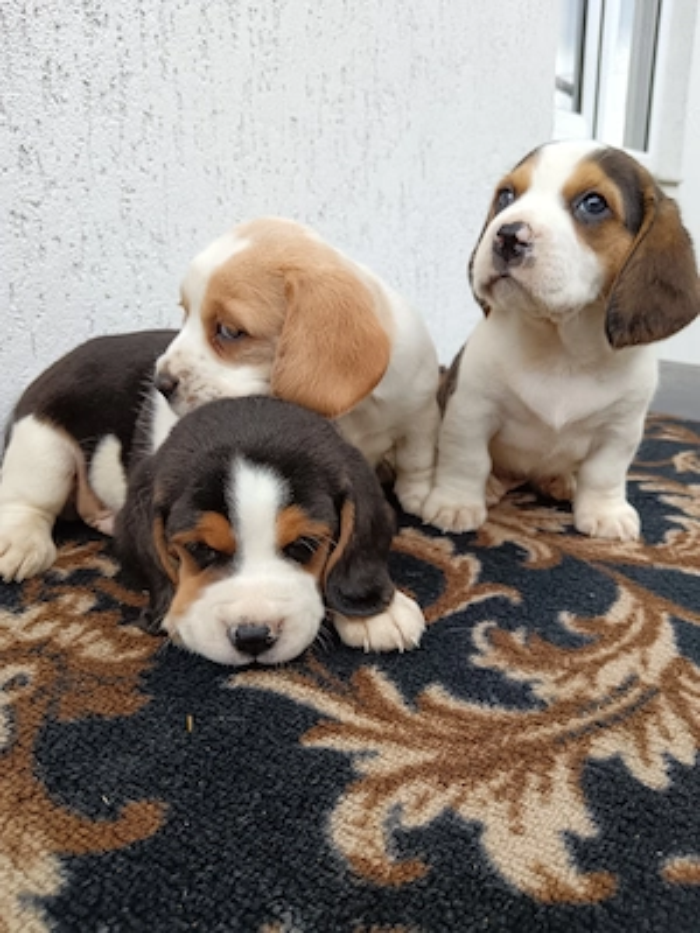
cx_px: 350
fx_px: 728
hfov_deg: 51.4
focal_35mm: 27
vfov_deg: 65.3
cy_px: 466
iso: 815
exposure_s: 1/900
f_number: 1.9
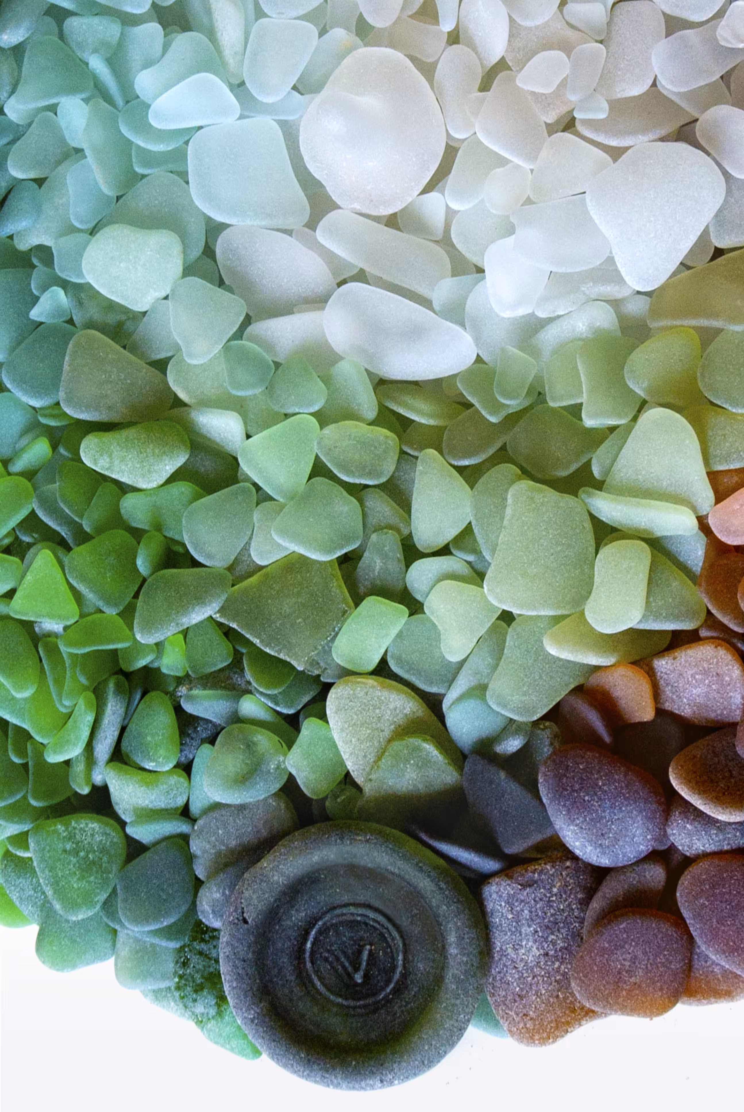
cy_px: 556
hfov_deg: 16.9
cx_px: 372
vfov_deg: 25.0
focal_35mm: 81
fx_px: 2504
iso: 200
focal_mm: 30
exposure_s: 1/125
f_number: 3.8
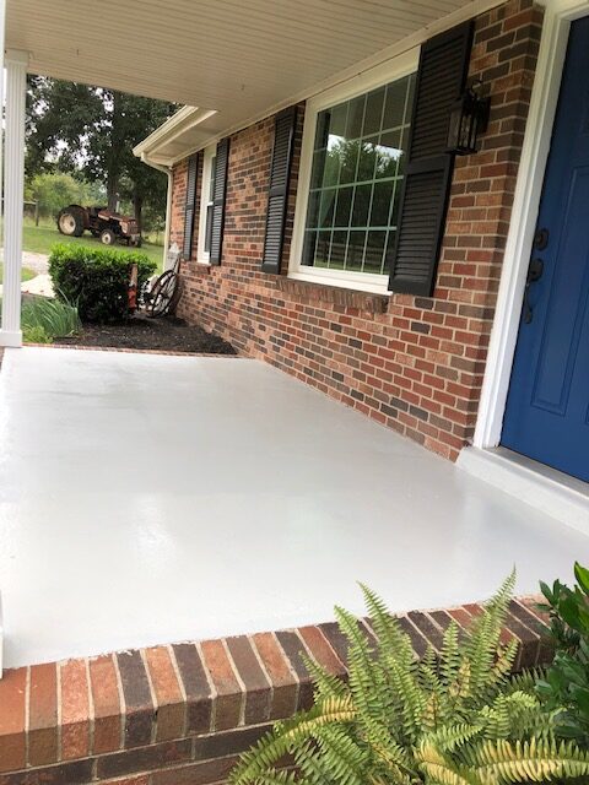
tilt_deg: -13.2
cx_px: 294
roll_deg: -5.6
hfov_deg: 49.7
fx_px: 635
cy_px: 392
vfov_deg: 63.4
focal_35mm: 28
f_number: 1.8
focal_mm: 3.99
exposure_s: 1/500
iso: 20
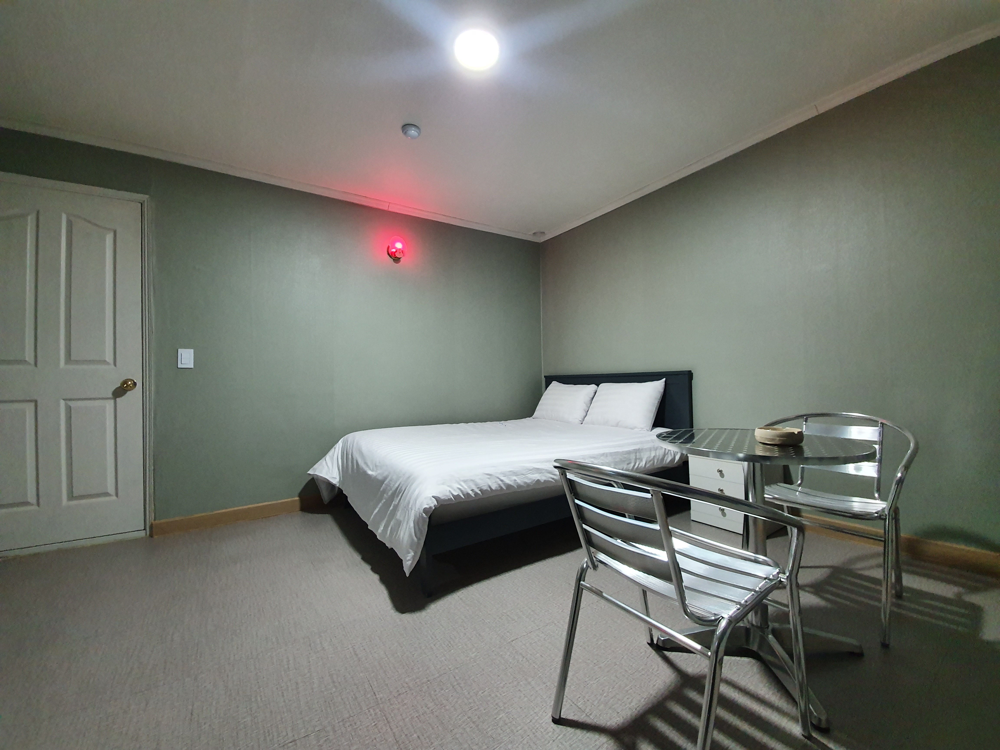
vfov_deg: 89.9
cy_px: 375
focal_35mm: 13
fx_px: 376
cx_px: 500
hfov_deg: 106.2
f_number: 2.2
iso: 400
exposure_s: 1/30
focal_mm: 1.8
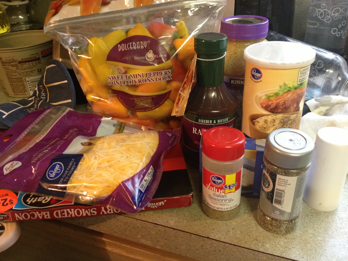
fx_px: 352
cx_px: 174
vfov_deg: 40.7
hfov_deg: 52.6
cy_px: 130
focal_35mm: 35
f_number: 2.4
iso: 320
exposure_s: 1/20
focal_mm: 4.28
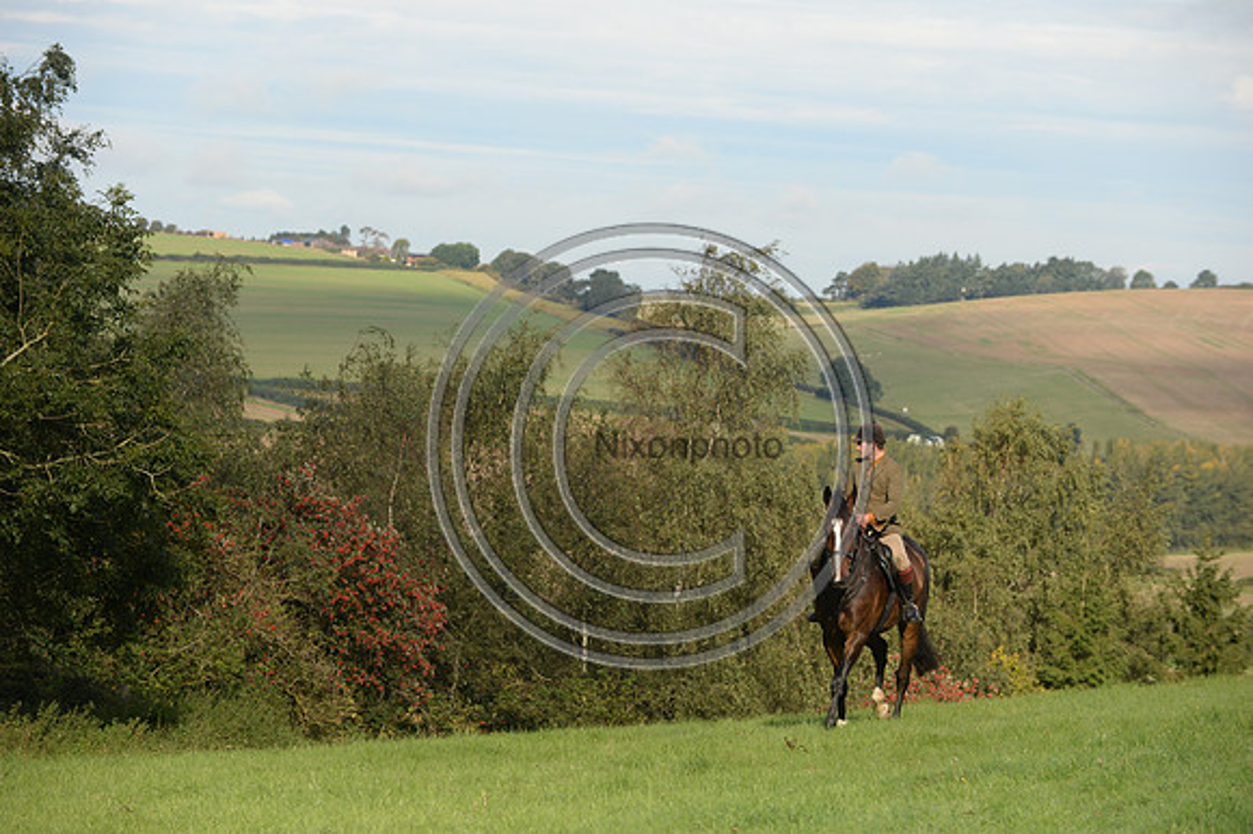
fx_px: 4696
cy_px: 417
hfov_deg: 15.2
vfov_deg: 10.1
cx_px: 626
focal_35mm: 135
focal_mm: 135
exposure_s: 1/1250
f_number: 5
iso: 360
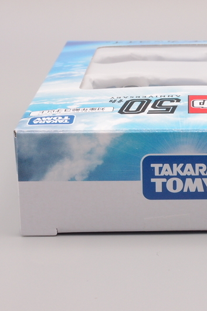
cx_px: 178
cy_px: 170
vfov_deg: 20.0
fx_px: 880
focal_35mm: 102
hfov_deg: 13.3
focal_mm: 14.05
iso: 100
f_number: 8
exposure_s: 1/13
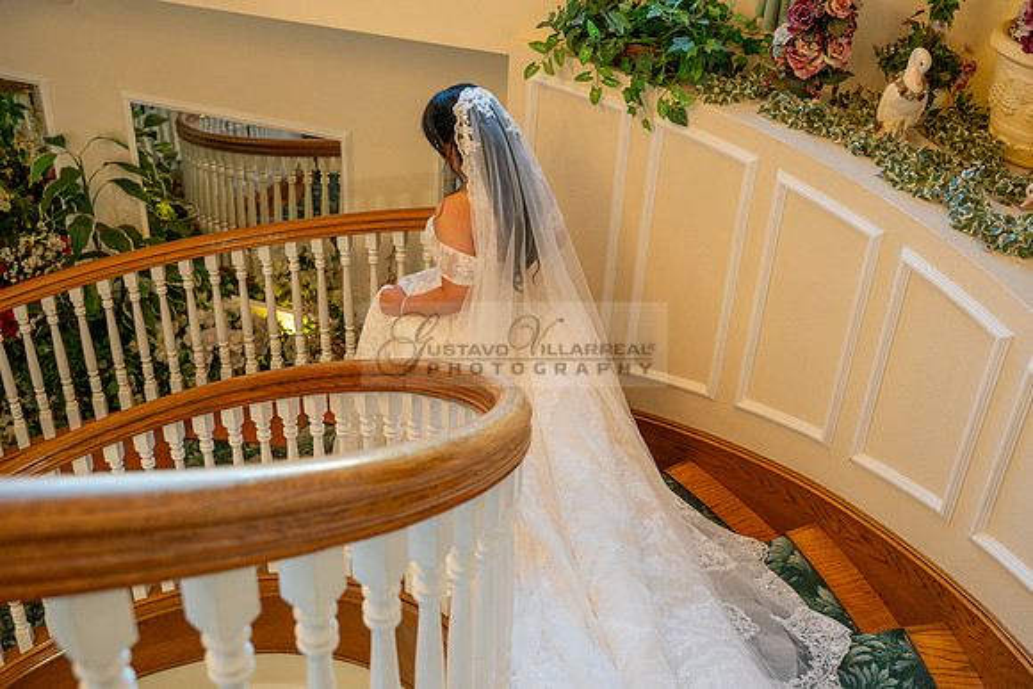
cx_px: 541
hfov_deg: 49.0
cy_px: 346
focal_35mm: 39
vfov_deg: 33.8
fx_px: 1133
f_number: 4
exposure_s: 1/200
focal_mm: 36
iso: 1250
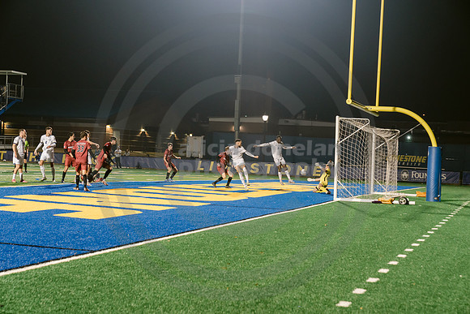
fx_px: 914
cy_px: 157
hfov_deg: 28.8
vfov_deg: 19.5
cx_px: 235
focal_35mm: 70
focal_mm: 70
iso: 2500
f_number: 4.5
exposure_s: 1/200
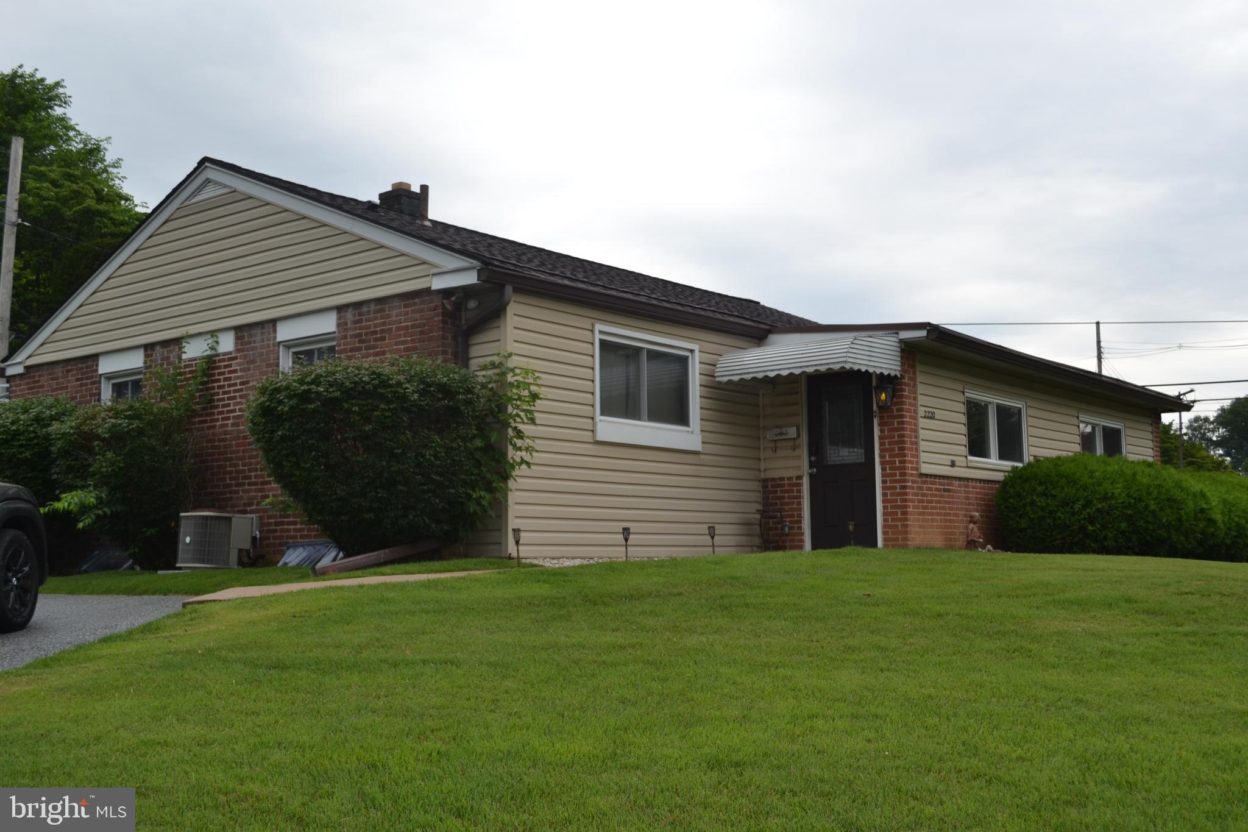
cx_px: 624
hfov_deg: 49.6
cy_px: 416
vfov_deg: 34.2
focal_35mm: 39
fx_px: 1352
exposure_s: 1/200
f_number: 6.3
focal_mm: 26
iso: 100
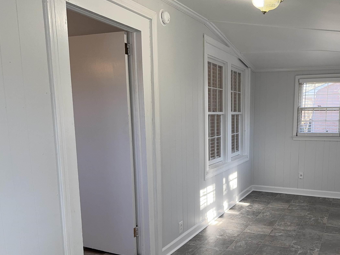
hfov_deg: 51.6
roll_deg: -0.2
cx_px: 228
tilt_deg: -10.4
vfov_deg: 40.2
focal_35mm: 35
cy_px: 171
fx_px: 344
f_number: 1.78
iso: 80
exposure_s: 1/163
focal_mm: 6.76
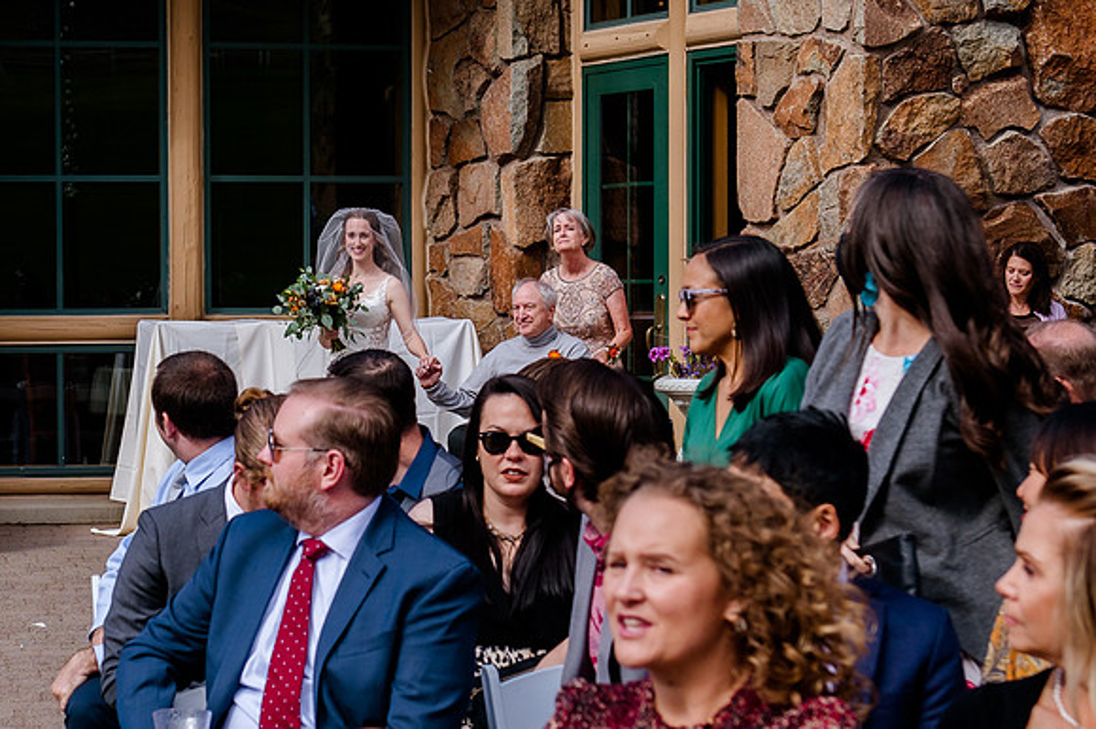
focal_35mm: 105
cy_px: 339
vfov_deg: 13.0
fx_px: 3207
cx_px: 276
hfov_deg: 19.3
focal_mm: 48
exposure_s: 1/1000
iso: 200
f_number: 4.5
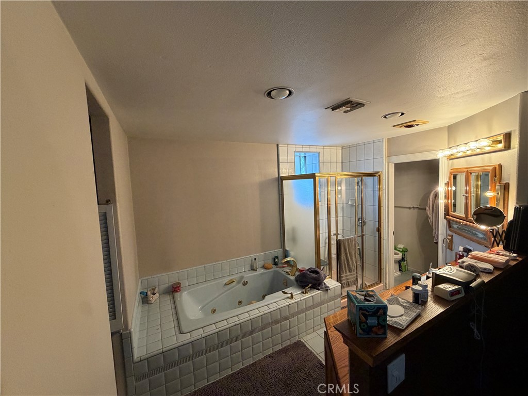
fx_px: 214
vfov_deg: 85.7
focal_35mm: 14
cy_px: 198
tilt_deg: -4.3
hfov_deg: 102.1
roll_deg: +2.9
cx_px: 264
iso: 320
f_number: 2.2
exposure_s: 1/60
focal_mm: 2.22
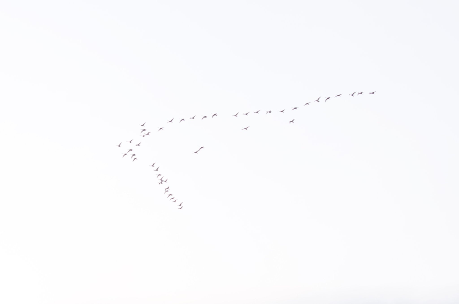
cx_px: 230
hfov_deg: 16.6
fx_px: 1578
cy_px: 152
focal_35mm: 124
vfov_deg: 11.0
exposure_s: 1/125
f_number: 8
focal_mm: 83
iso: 160
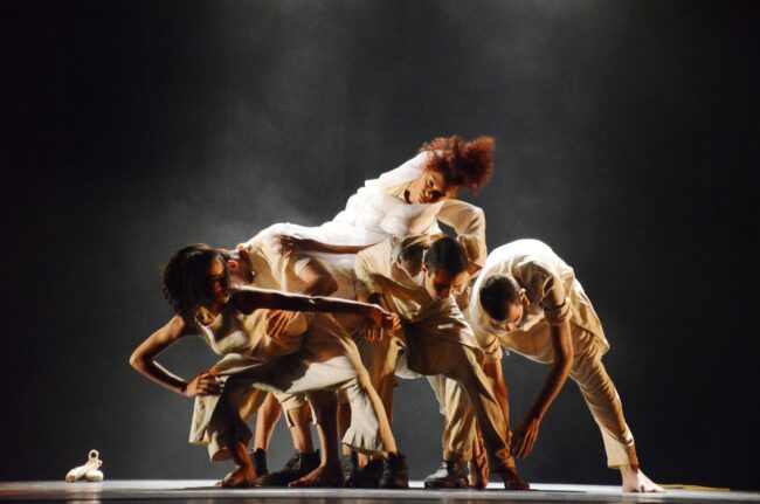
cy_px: 252
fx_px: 1960
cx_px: 380
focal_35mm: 93
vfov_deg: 14.7
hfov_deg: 21.9
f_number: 5
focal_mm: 62
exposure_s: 1/60
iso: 6400
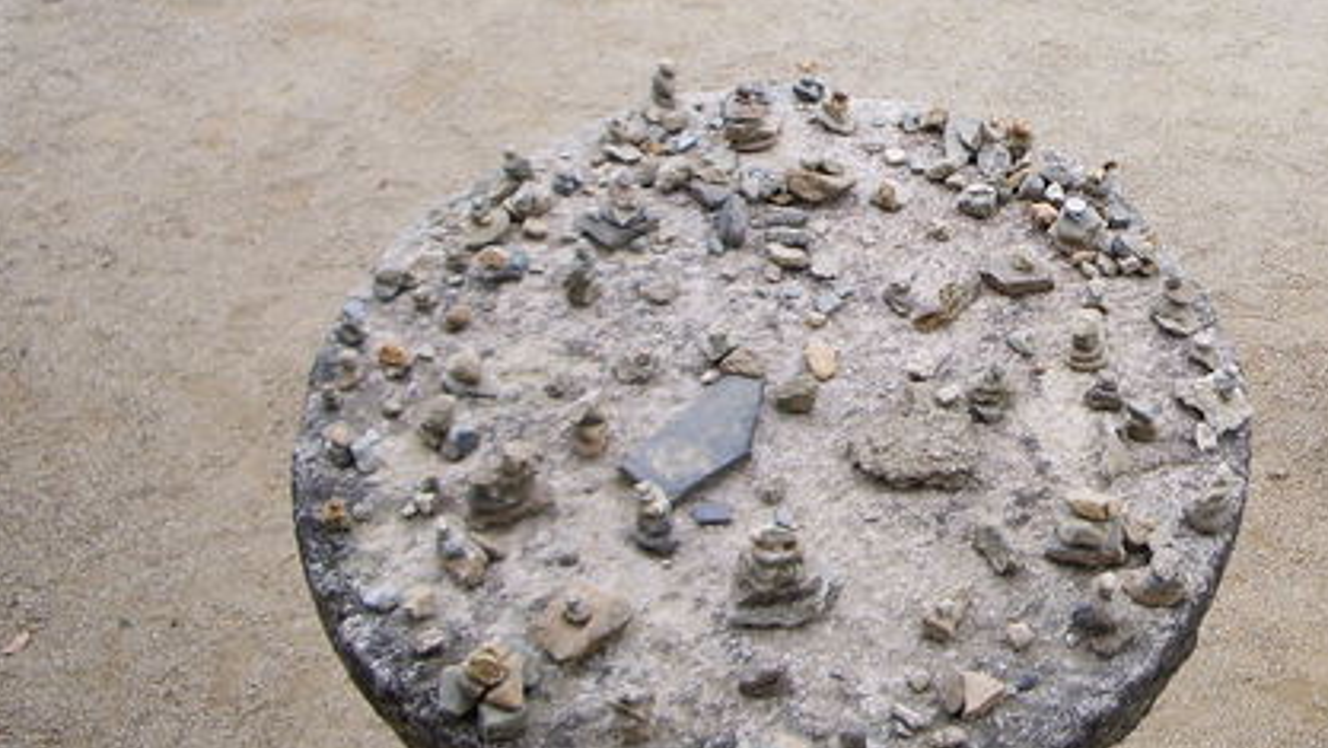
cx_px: 1051
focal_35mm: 64
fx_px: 2255
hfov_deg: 32.0
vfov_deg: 18.8
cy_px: 291
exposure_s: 1/60
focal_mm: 5.8
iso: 50
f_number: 2.6
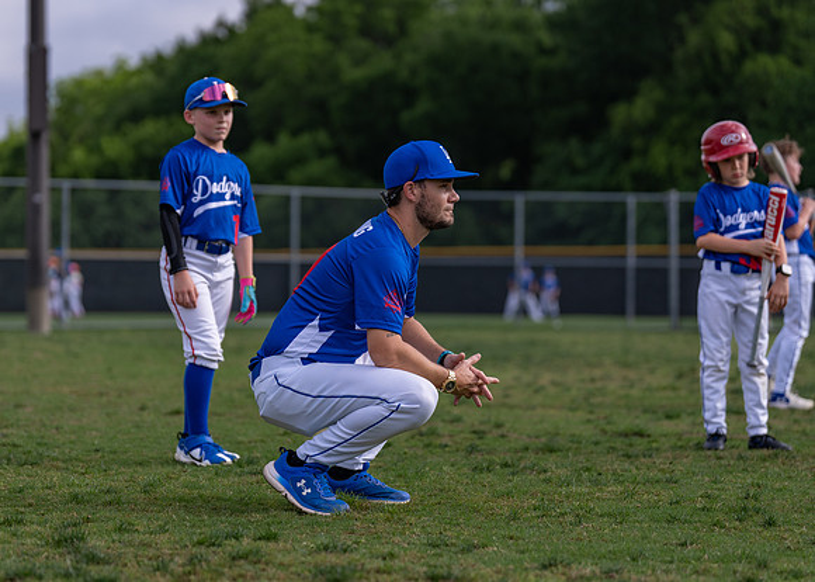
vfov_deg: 11.2
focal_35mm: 129
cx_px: 356
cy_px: 312
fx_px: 2975
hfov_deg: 15.6
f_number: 2.8
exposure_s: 1/2000
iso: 100
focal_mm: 110
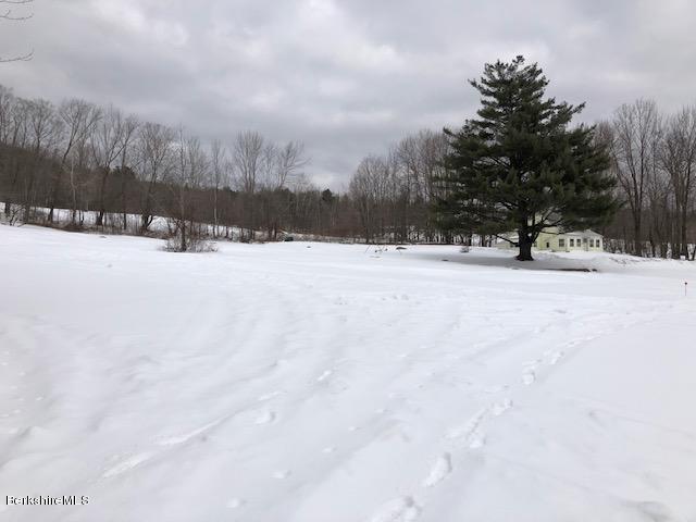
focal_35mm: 28
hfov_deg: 63.4
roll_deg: +0.4
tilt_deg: +1.3
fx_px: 563
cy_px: 261
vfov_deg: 49.7
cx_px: 348
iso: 25
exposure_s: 1/4808
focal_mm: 3.99
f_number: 1.8
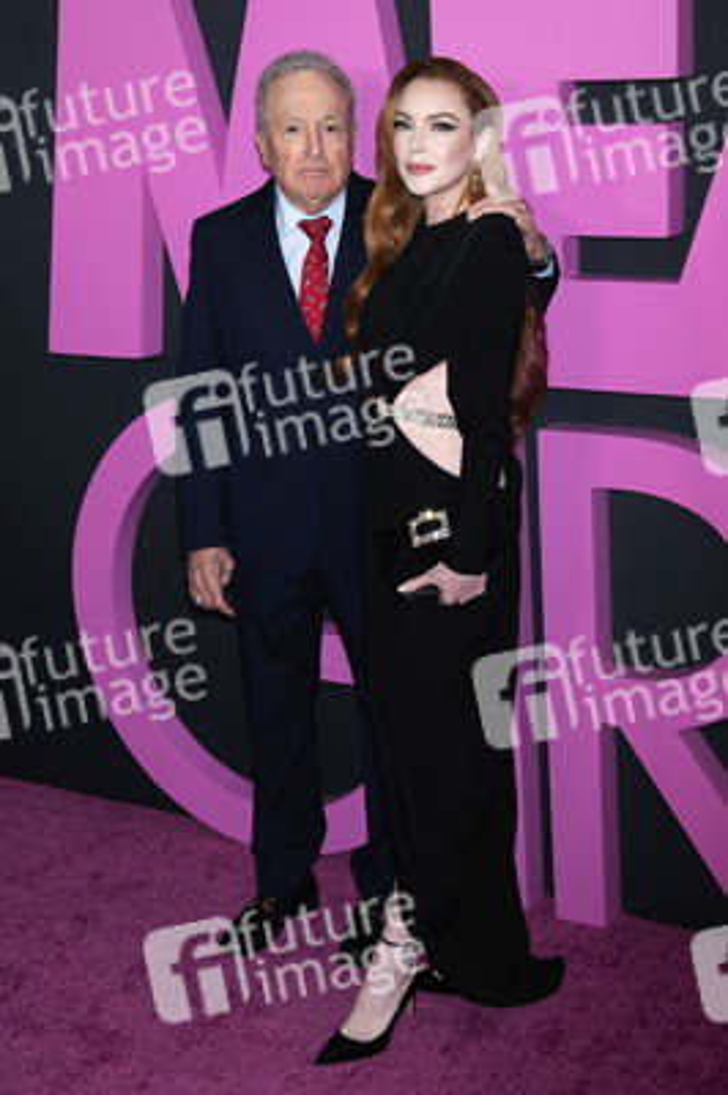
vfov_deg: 41.1
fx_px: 1458
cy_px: 548
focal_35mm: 48
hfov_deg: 28.0
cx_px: 364
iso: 400
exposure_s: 1/160
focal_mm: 48
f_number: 7.1
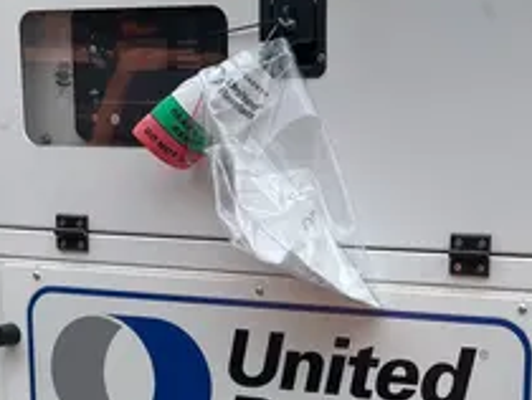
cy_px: 378
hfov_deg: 27.8
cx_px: 438
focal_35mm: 68
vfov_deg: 21.1
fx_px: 1046
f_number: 1.6
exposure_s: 1/1171
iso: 32
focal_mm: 4.2
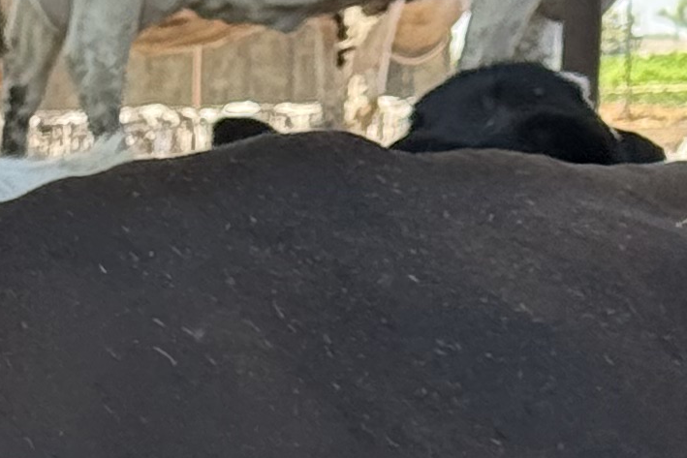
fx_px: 5420
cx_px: -902
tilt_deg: -10.8
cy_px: 1041
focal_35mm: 284
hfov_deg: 6.9
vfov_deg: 4.7
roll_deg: +1.4
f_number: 1.78
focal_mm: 6.76
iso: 100
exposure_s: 1/444
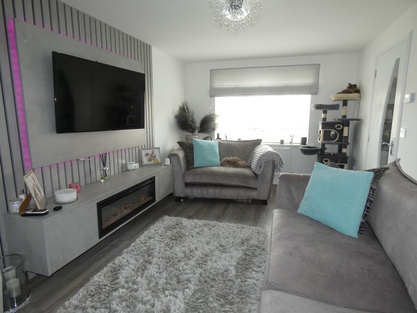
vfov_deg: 66.0
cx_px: 208
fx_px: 241
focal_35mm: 20
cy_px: 156
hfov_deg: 81.7
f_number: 2.8
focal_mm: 3.6
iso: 160
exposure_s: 1/60
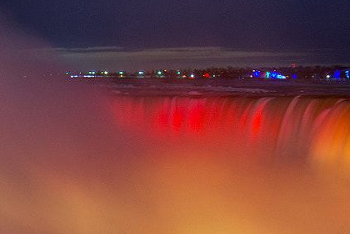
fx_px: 593
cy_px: 329
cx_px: 52
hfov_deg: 31.7
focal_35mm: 61
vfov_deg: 19.9
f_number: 8
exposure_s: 15
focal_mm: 16
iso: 100
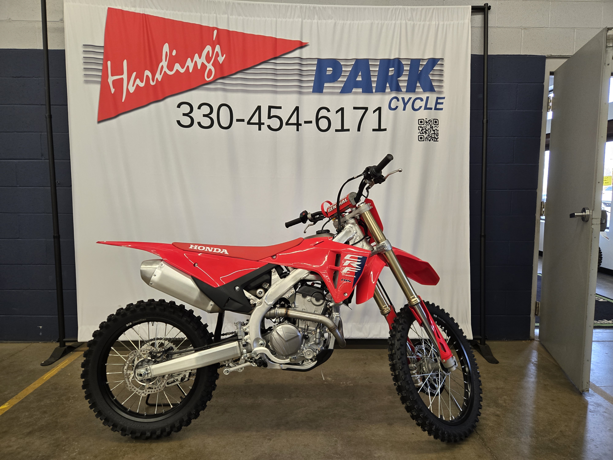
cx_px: 306
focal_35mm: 23
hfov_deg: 73.9
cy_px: 230
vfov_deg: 58.9
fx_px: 407
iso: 200
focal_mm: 5.4
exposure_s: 1/120
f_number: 1.8
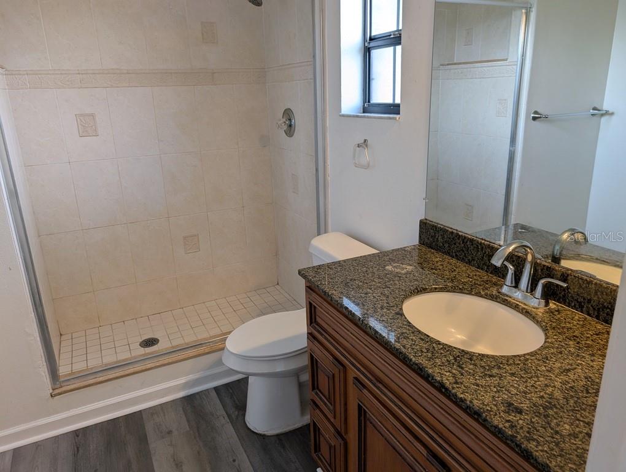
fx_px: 435
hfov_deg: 71.5
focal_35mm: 24
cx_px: 313
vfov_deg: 56.9
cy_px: 236
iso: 46
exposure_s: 1/40
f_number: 1.68
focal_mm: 6.9
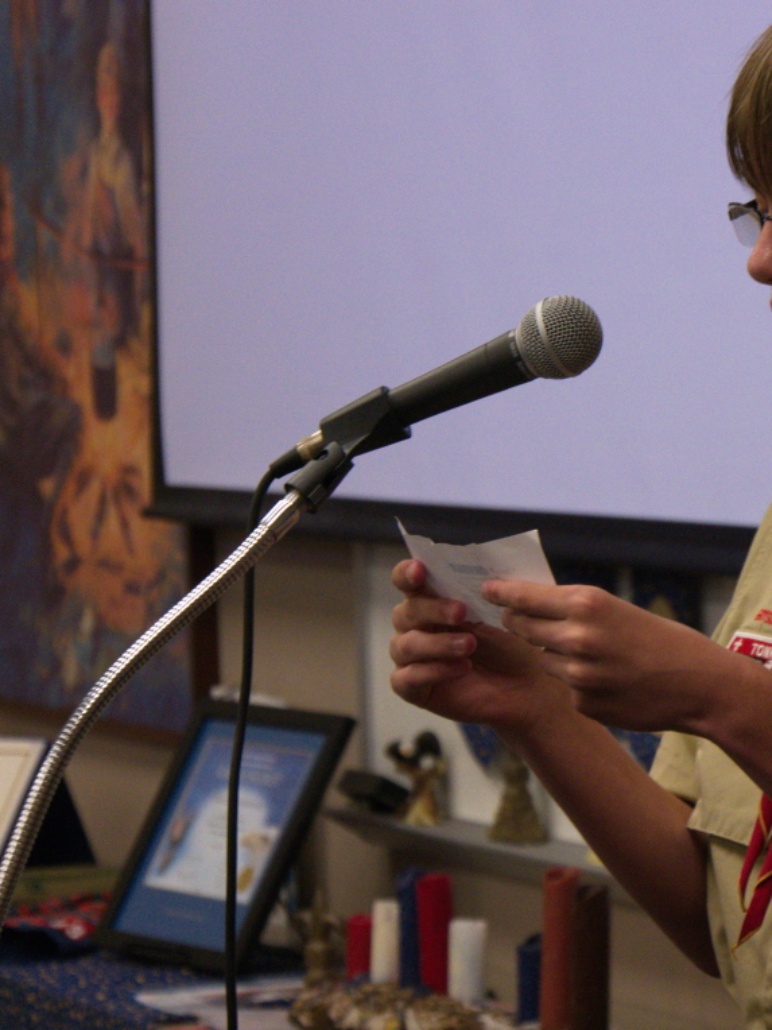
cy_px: 516
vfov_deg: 10.7
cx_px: 652
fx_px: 5501
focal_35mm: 185
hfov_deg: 8.0
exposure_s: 1/160
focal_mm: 69
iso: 2500
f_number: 5.4
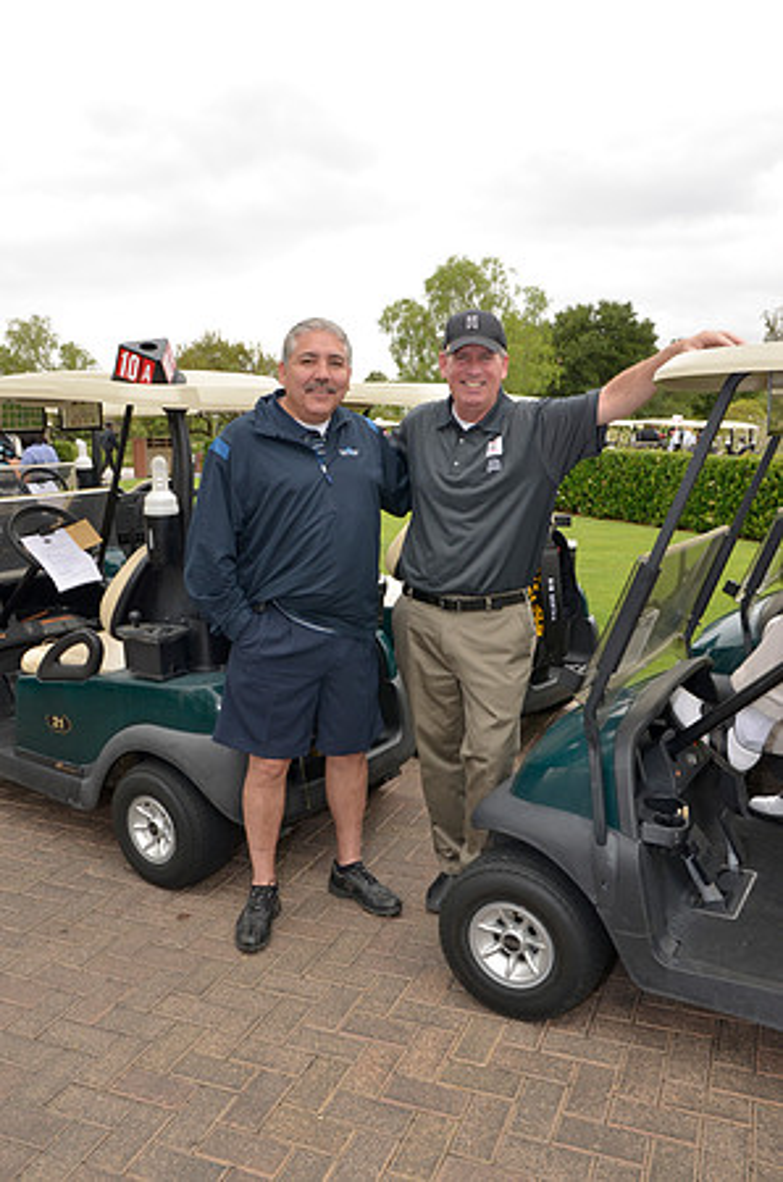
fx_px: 983
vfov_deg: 62.0
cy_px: 591
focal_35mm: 30
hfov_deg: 43.4
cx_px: 392
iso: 200
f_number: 10
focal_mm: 20
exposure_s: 1/125
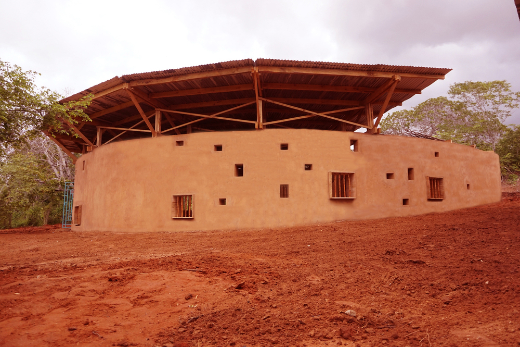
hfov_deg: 73.8
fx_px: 347
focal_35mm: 24
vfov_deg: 53.1
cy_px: 174
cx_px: 260
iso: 500
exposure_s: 1/4000
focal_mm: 16
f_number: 3.5
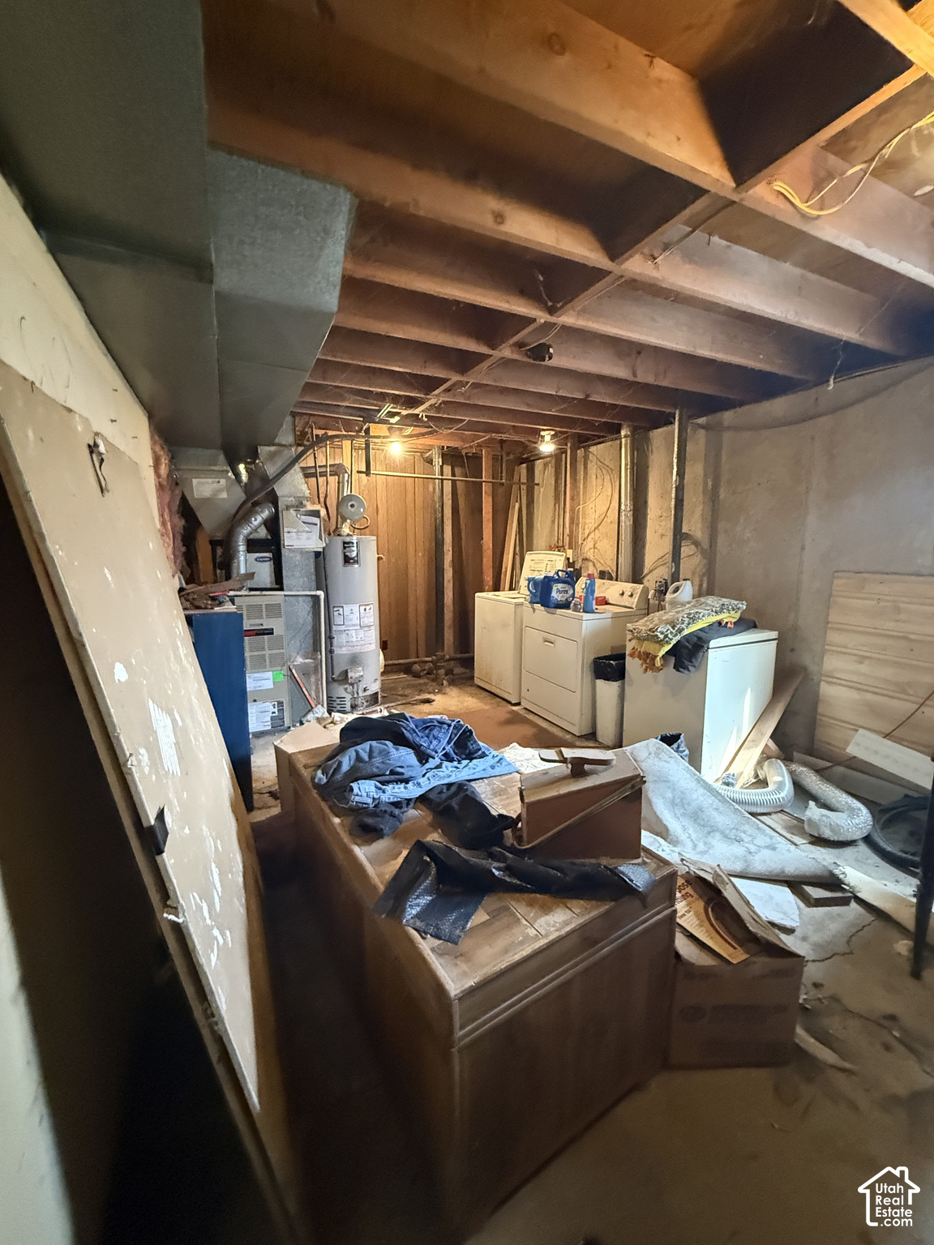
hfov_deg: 85.7
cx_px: 467
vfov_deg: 102.1
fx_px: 504
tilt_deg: -6.7
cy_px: 622
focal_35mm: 14
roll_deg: +1.6
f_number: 2.2
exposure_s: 1/60
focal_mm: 2.22
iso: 1250
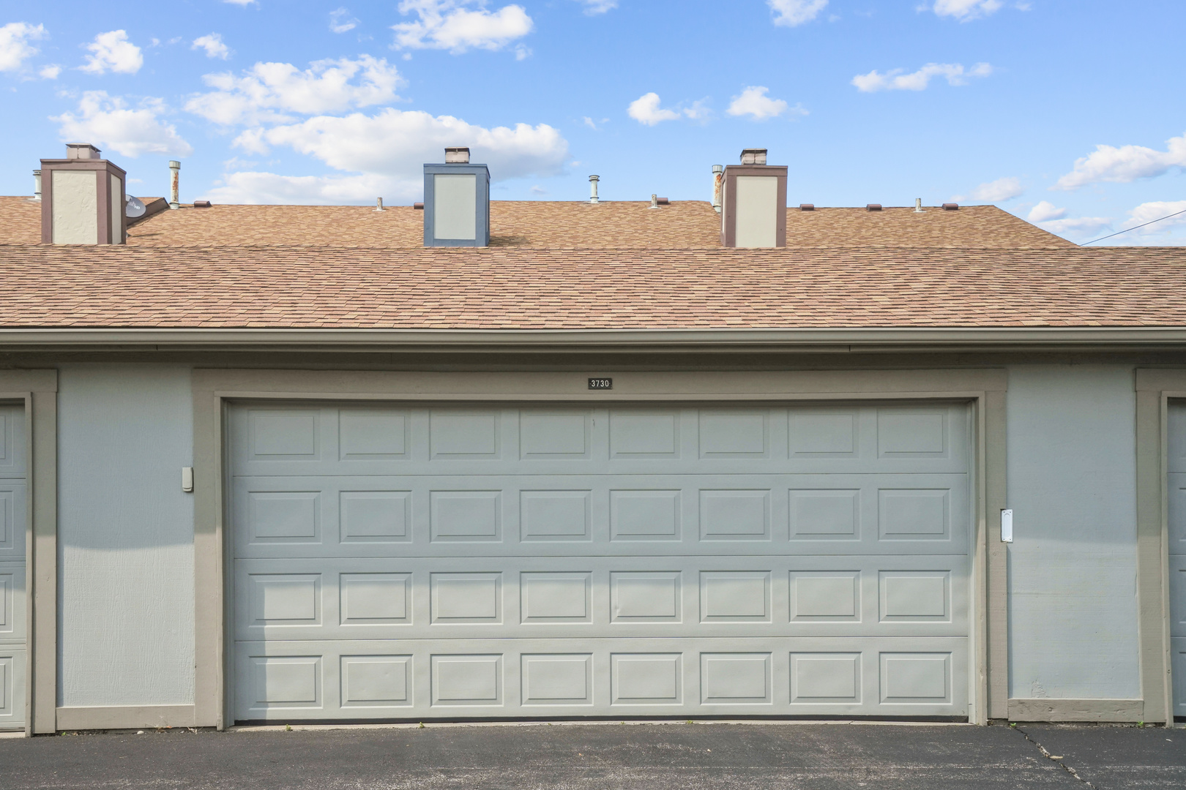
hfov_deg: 54.4
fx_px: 1153
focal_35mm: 35
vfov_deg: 37.9
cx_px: 593
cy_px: 395
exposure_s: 1/1000
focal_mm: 35
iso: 400
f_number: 8
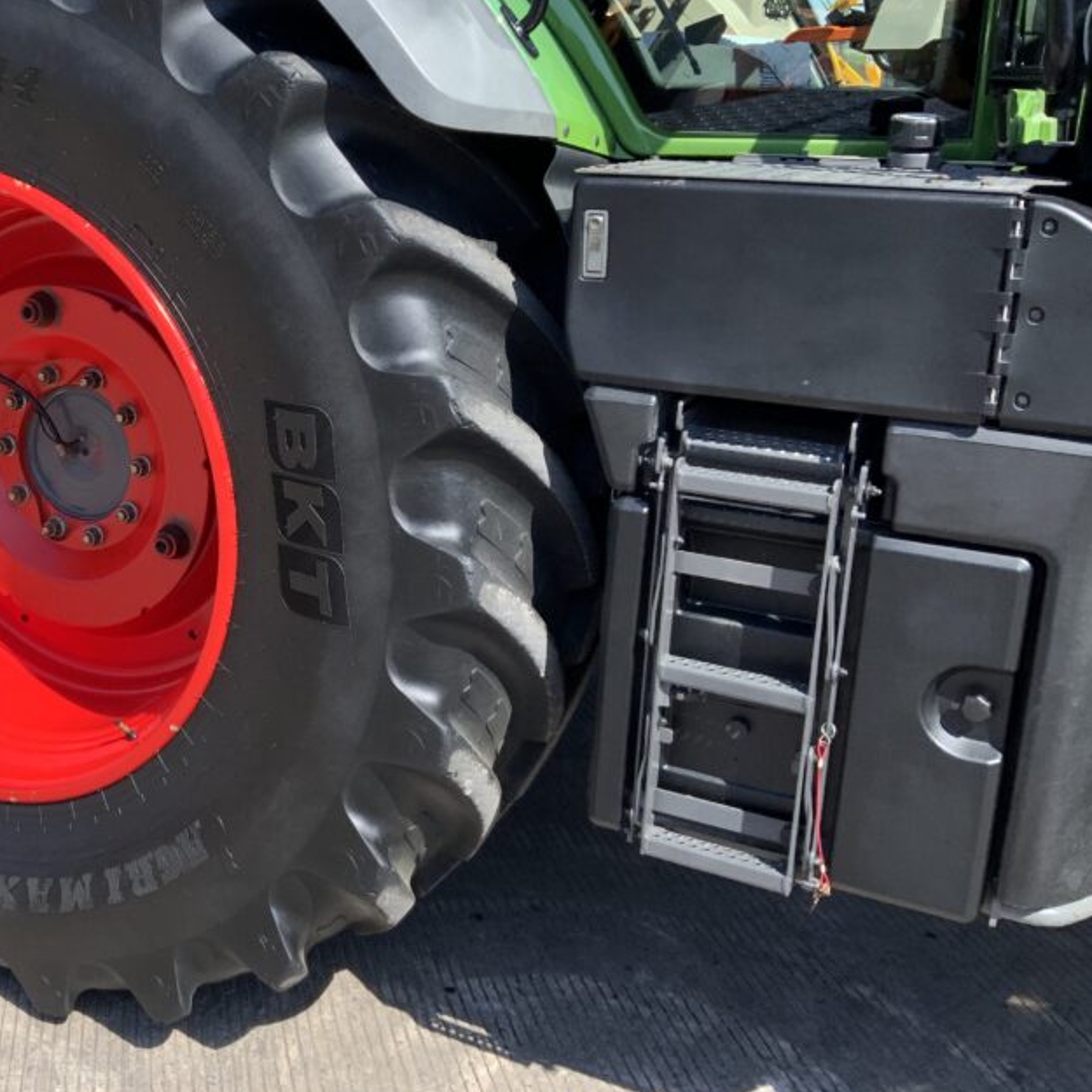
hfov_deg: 38.4
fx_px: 1499
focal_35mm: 42
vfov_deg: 39.9
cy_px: 470
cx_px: 206
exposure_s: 1/700
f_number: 1.8
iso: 16
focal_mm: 3
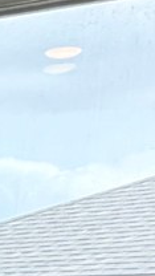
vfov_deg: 13.2
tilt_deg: -7.2
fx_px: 1096
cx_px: -703
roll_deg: -0.9
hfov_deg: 5.4
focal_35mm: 150
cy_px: 458
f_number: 2.2
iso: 50
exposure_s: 1/176
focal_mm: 2.22
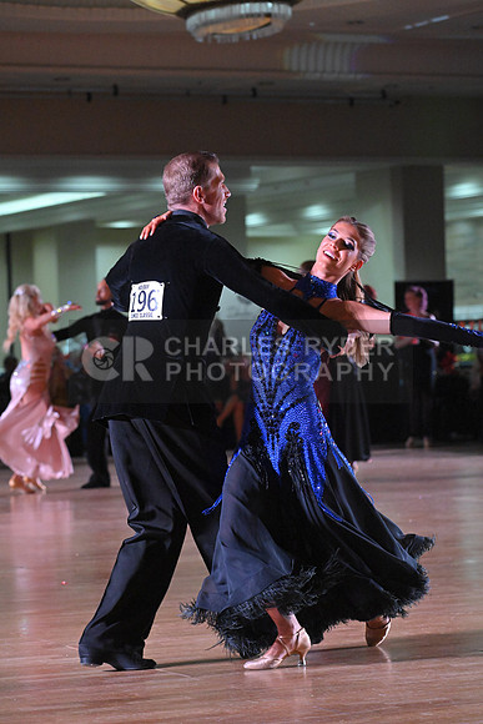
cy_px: 362
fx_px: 2454
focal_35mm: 122
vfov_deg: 16.8
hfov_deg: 11.2
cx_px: 242
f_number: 5.6
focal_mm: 122
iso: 6400
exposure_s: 1/400
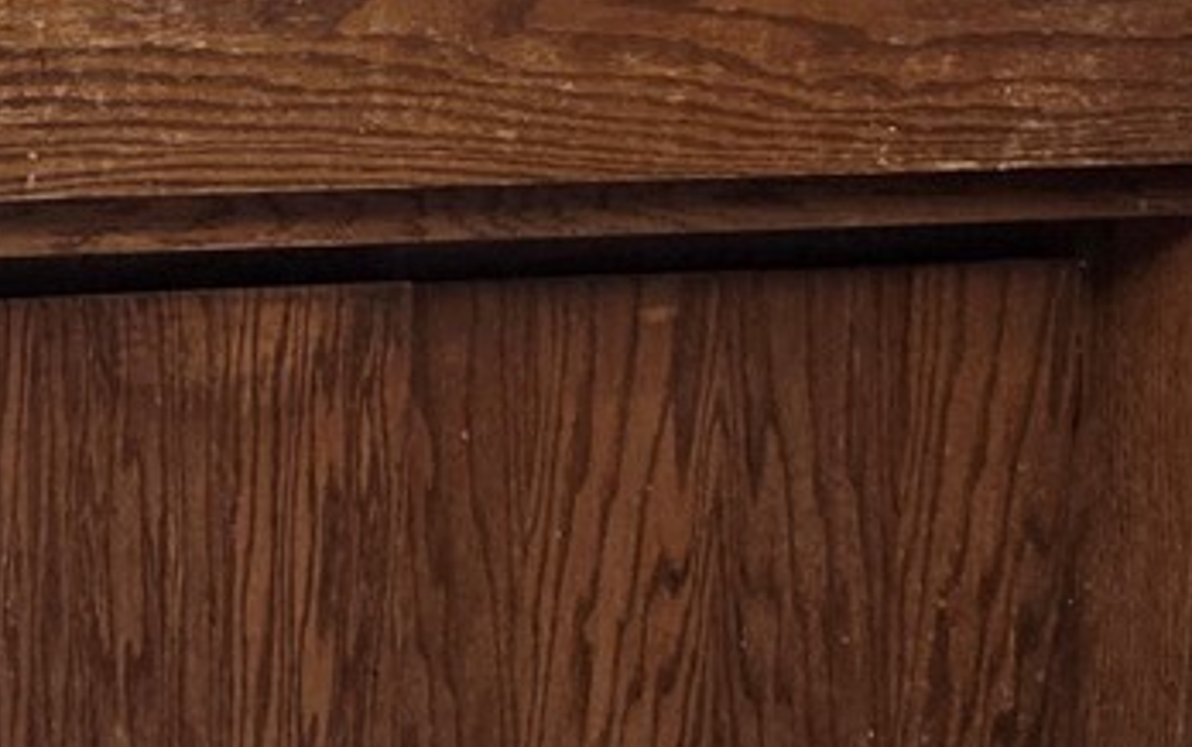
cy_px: -195
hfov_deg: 18.3
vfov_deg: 11.4
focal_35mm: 112
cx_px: 137
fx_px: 3641
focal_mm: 5.4
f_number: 1.8
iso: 200
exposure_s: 1/120
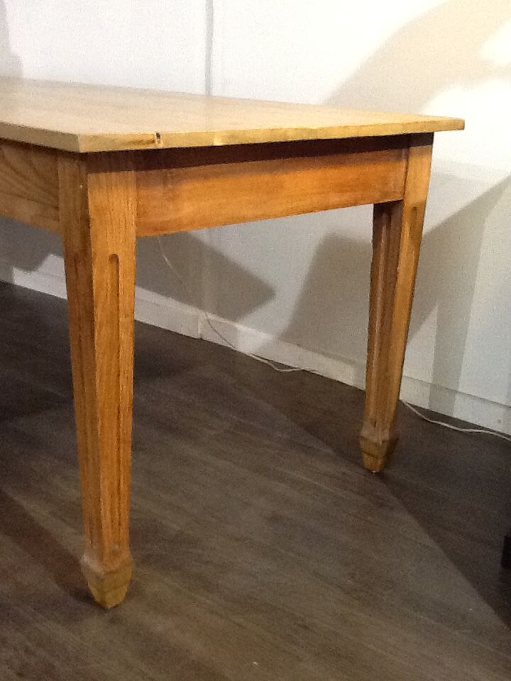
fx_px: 866
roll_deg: -3.0
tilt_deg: -17.9
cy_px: 340
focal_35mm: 44
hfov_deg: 32.9
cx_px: 256
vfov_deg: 42.9
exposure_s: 1/25
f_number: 2.4
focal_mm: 2.03
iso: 320
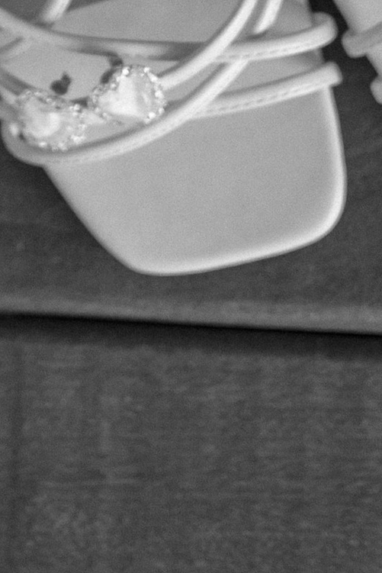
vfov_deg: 10.8
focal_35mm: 179
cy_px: -427
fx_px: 2848
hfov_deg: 7.5
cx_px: -240
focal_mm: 35
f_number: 2.2
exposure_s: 1/250
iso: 500
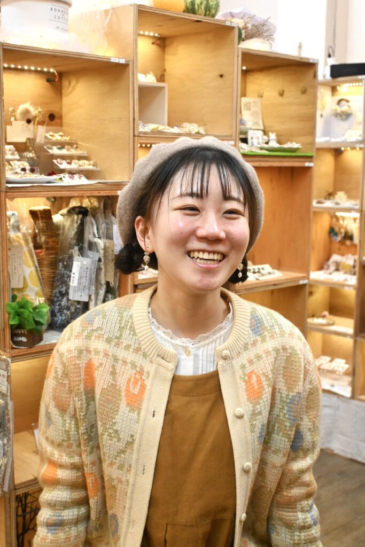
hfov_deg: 29.4
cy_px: 274
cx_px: 182
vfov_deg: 43.0
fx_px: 695
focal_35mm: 46
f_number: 4.8
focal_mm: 30.5
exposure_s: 1/125
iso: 2800
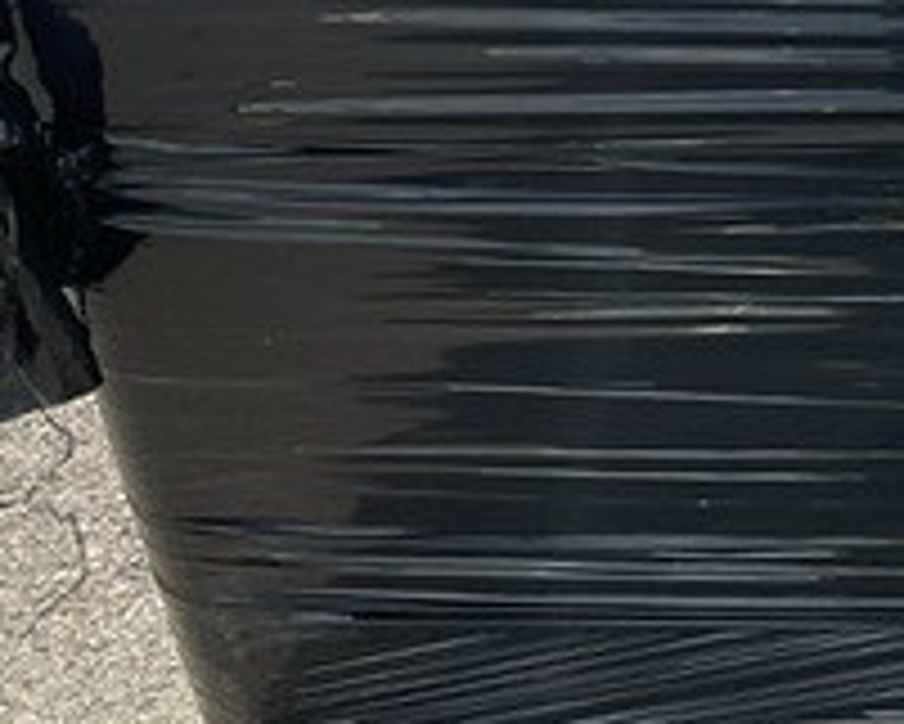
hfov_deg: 19.9
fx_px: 2409
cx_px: 1093
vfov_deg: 16.5
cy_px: -112
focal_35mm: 90
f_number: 1.8
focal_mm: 3
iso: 16
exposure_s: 1/606
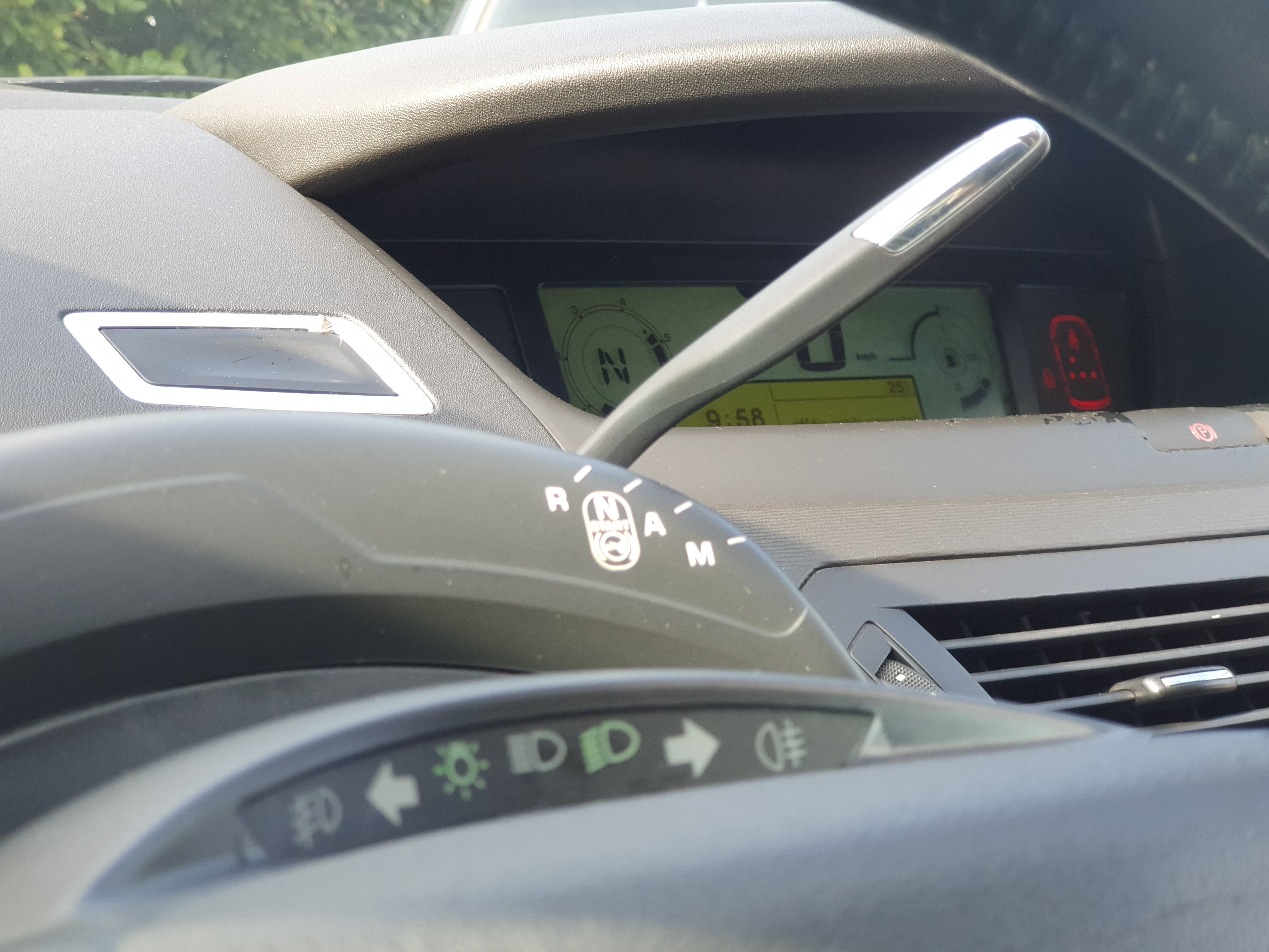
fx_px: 1906
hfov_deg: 36.8
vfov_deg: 28.0
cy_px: 476
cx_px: 634
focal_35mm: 52
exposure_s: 1/100
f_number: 2.4
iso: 64
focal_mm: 6
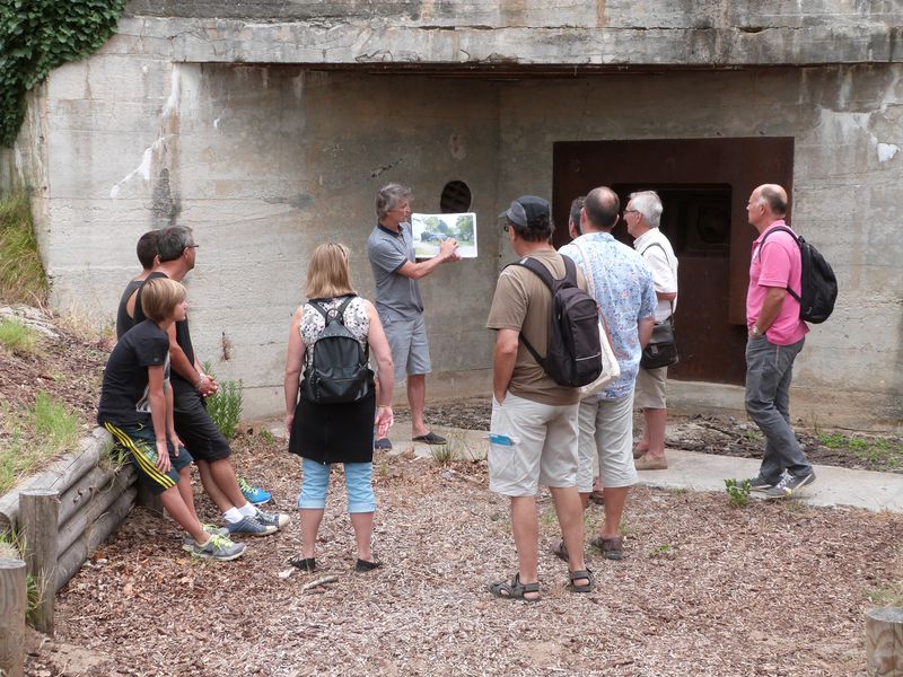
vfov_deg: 28.0
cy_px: 338
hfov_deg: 36.8
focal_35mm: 52
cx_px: 452
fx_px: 1356
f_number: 4
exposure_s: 1/100
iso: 100
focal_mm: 9.2
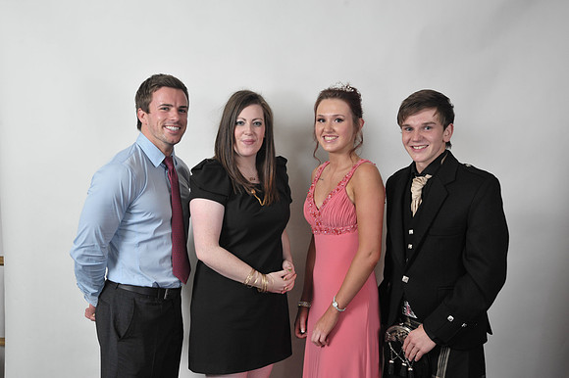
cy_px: 189
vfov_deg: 29.8
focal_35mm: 45
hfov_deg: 43.6
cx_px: 284
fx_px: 711
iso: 1000
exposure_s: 1/160
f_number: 7.1
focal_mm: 45
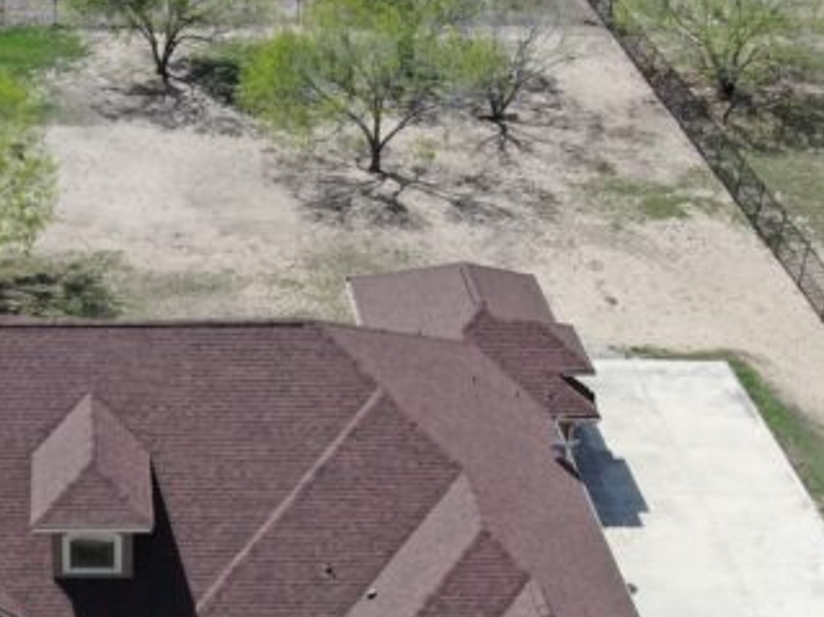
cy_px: 524
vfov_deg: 18.4
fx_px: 1880
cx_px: 98
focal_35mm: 79
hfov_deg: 24.1
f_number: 3.5
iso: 100
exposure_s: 1/640
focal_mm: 7.23
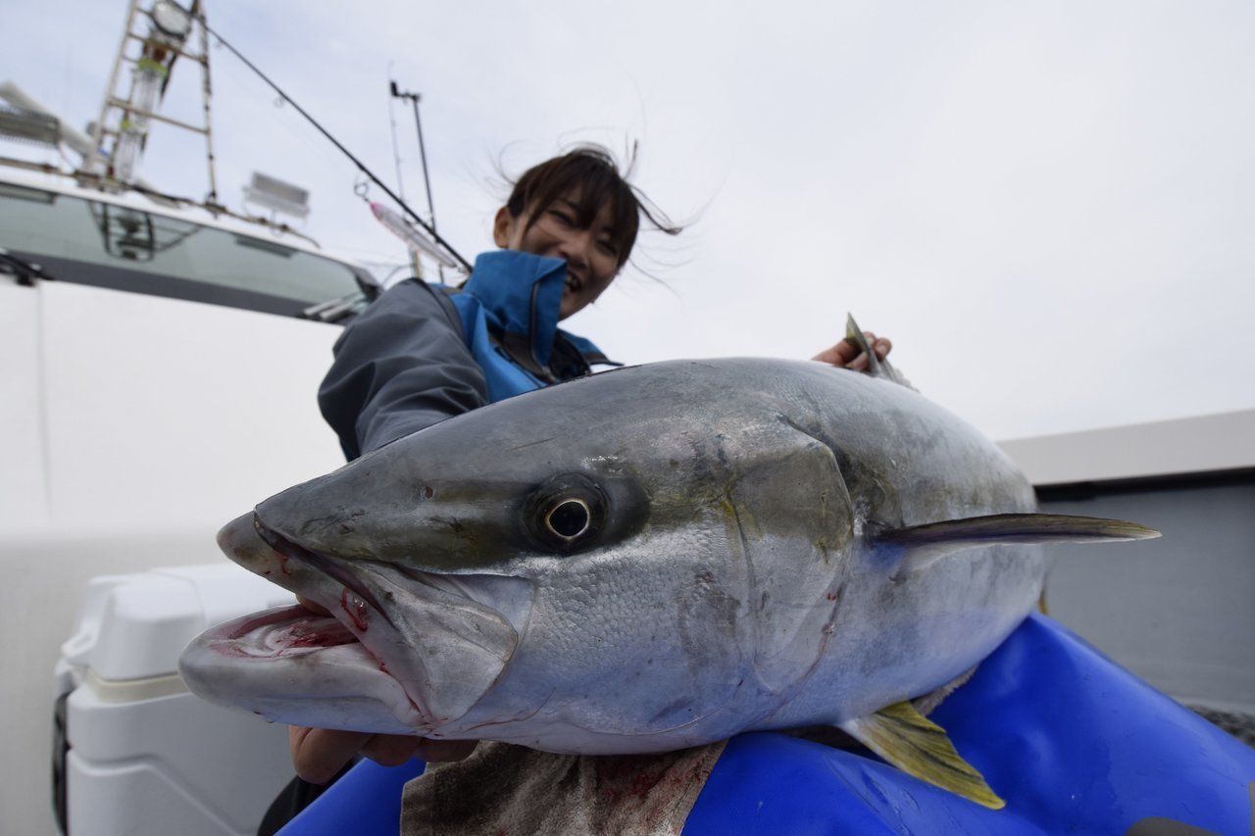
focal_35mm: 18
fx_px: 627
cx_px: 628
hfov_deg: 90.0
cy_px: 418
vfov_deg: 67.4
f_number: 6.3
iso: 400
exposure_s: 1/1600
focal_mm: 12
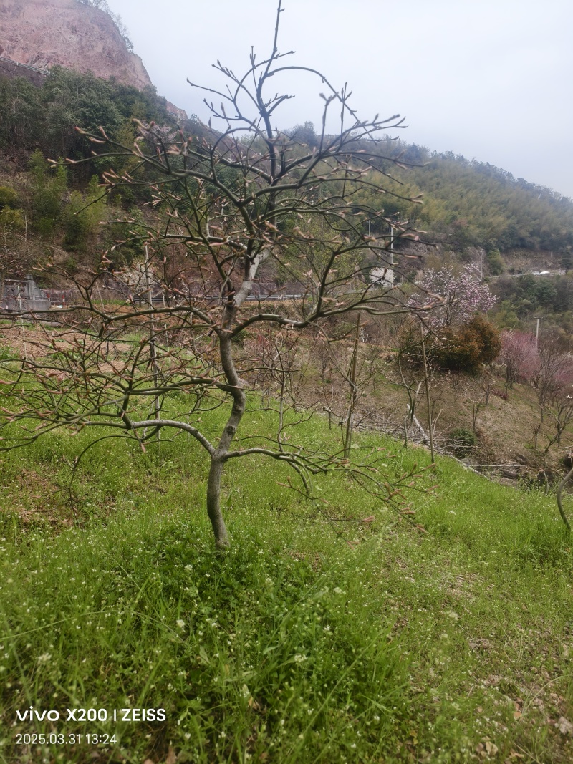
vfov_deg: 73.9
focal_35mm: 23
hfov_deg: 58.9
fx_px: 508
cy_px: 382
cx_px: 286
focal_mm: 5.6
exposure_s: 1/2268
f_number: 1.57
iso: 72
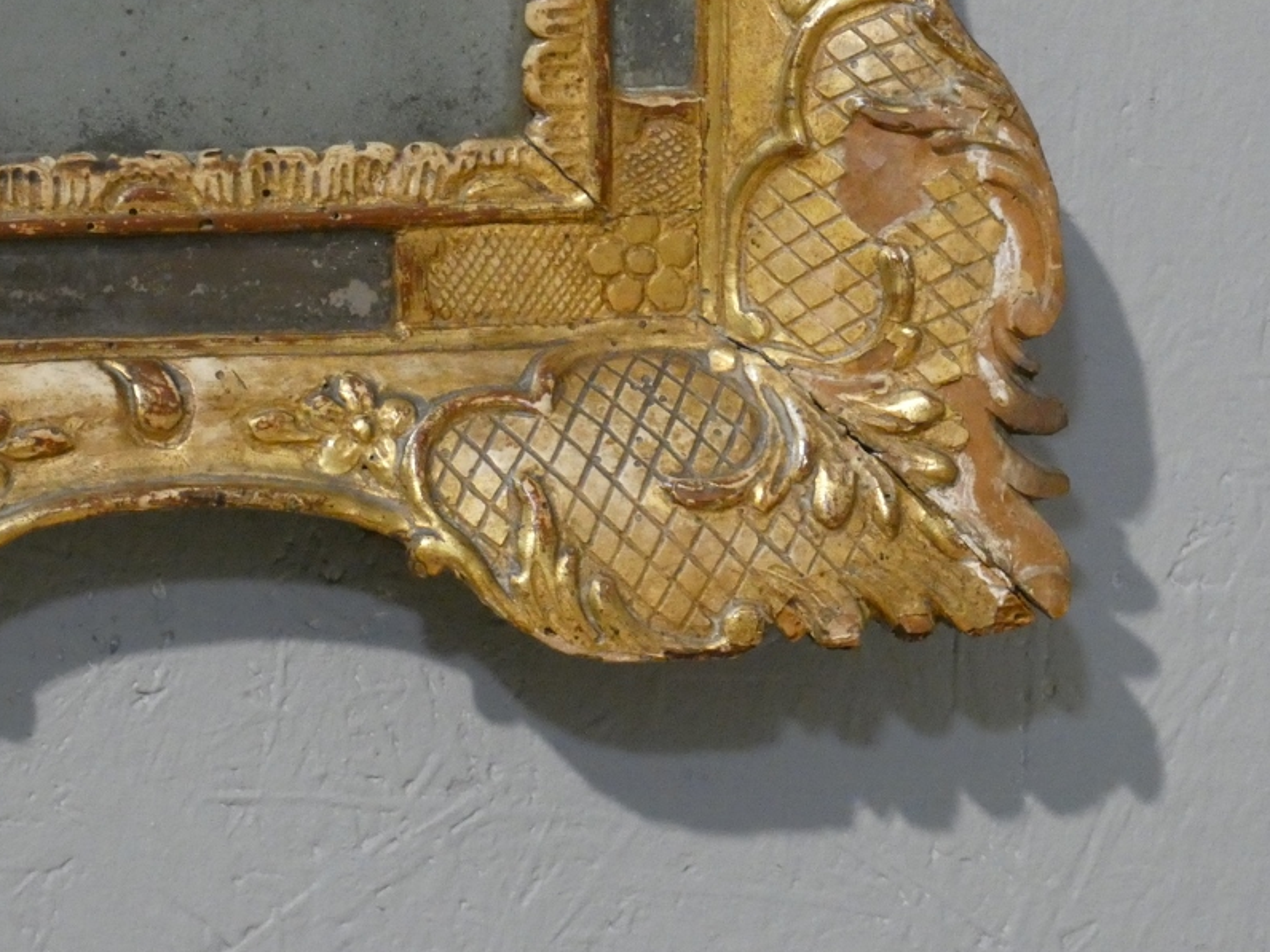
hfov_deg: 5.8
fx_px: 12547
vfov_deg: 4.3
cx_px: 692
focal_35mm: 342
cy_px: 356
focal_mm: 47.6
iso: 1600
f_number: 5.5
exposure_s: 1/80
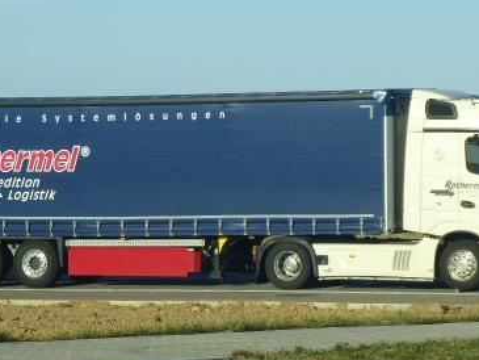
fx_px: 3350
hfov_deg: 8.2
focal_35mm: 242
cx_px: 181
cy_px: 183
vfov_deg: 6.1
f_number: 5.2
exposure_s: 1/320
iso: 80
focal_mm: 22.3
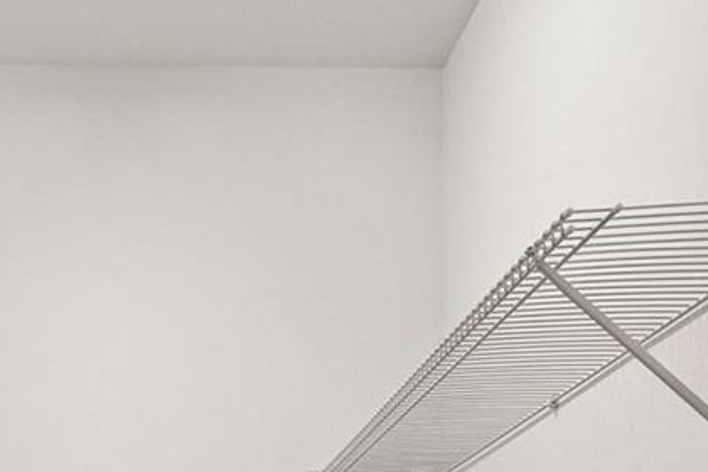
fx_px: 1200
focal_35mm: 61
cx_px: 128
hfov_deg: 31.9
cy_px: 686
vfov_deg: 19.6
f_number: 8
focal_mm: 16
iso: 400
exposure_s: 1/50
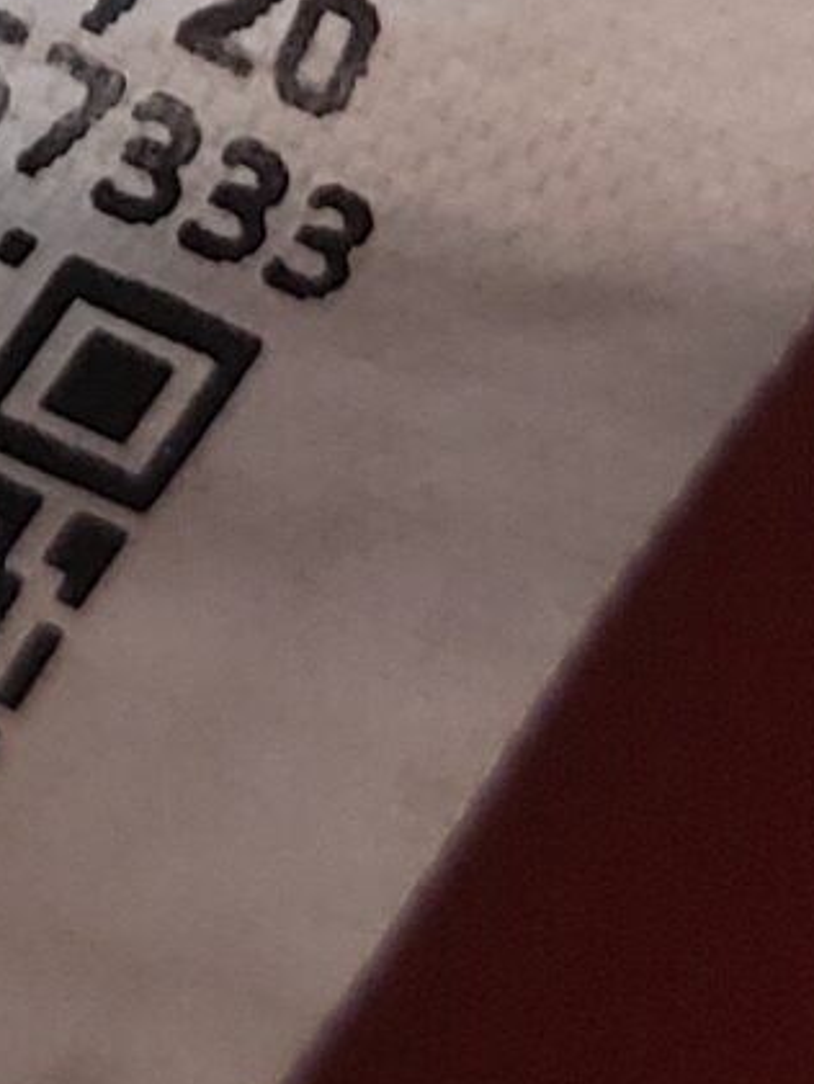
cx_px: -569
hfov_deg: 8.1
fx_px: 5578
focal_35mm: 178
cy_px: -1071
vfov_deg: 10.3
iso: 250
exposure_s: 1/50
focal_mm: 4.3
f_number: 2.4
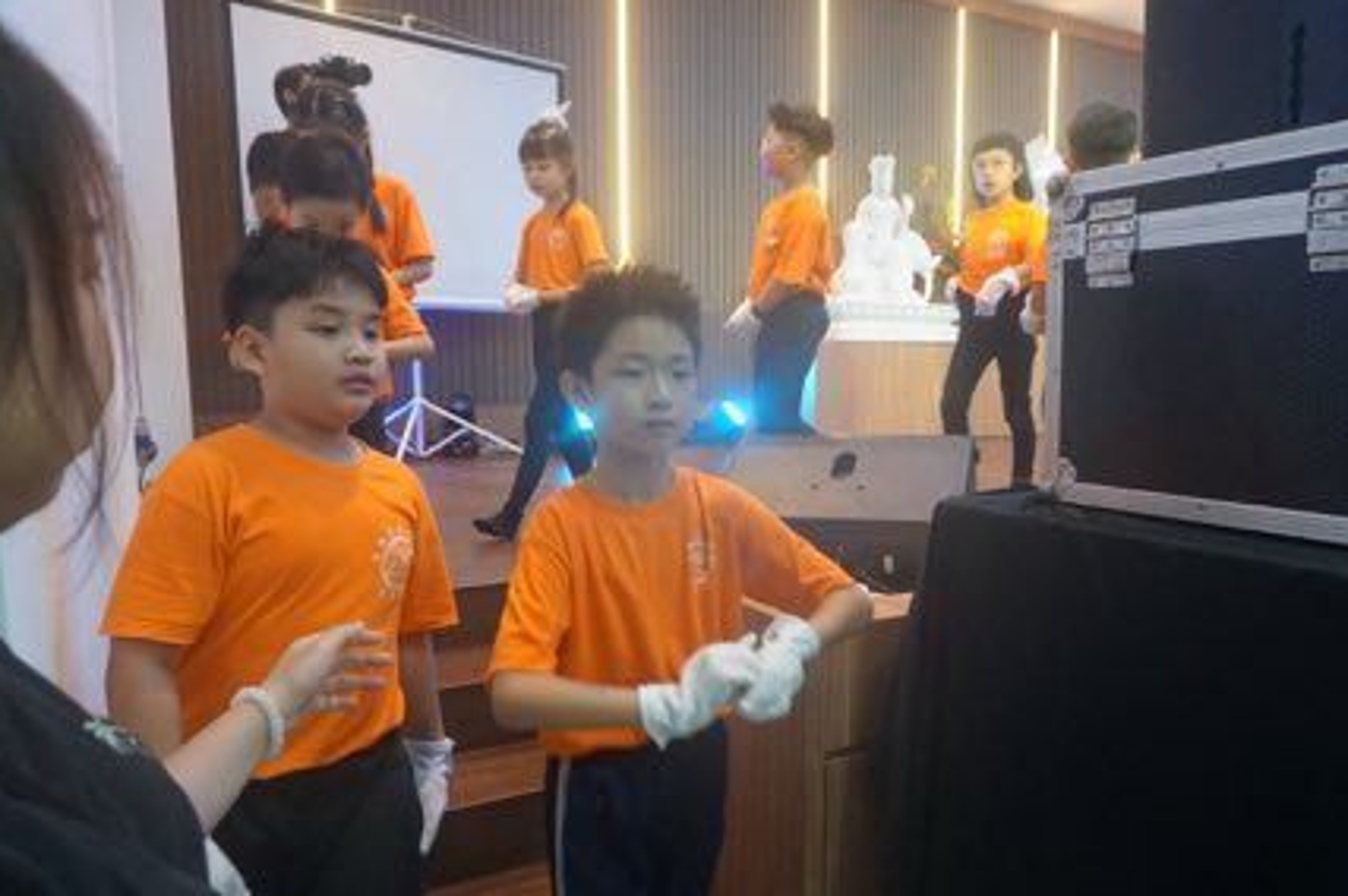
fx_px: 1010
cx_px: 748
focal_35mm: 27
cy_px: 492
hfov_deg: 67.2
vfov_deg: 47.8
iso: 2500
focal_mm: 16
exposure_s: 1/160
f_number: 4
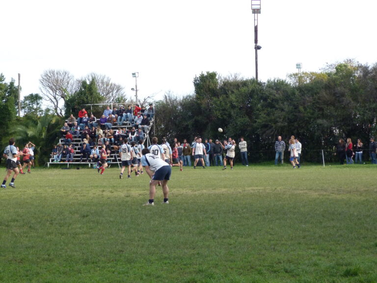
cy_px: 142
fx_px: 1263
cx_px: 188
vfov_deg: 12.8
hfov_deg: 17.0
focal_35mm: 116
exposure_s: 1/500
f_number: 3.5
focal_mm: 20.8
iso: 250
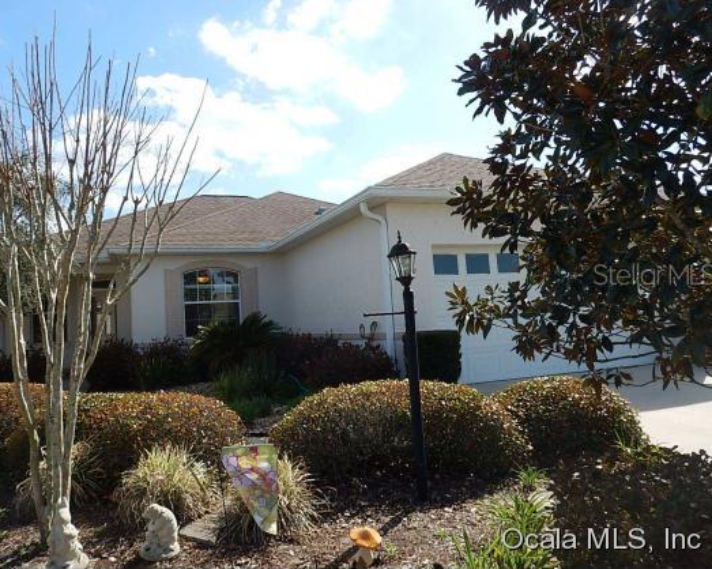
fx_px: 548
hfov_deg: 65.9
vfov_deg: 54.9
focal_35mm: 26
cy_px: 274
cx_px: 327
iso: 125
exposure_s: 1/800
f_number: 4.1
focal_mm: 4.3
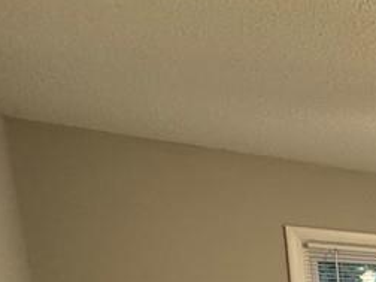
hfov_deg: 22.2
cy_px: 442
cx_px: 661
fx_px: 619
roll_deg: +0.0
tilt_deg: -10.5
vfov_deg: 21.0
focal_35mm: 57
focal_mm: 2.22
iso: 320
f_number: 2.2
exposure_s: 1/60
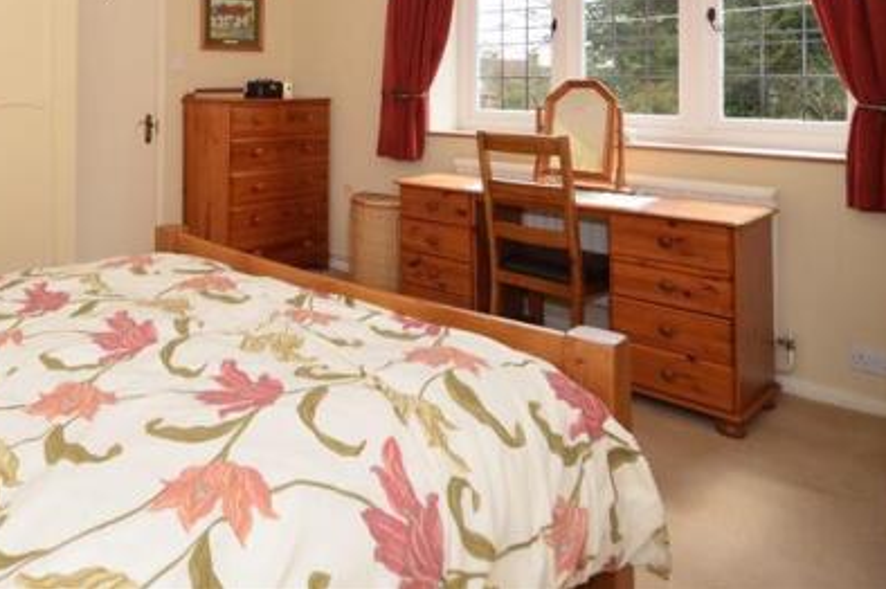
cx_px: 169
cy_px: 100
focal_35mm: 25
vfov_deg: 47.8
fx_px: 615
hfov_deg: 64.7
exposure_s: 1/160
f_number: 6.3
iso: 400
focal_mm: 10
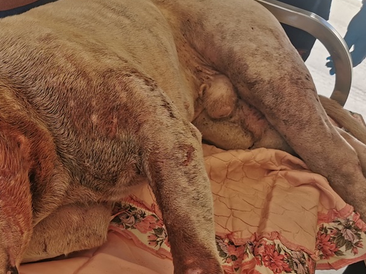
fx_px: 698
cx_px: 29
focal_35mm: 66
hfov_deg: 28.2
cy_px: 180
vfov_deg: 22.2
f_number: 1.6
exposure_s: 1/534
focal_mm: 5.56
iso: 50
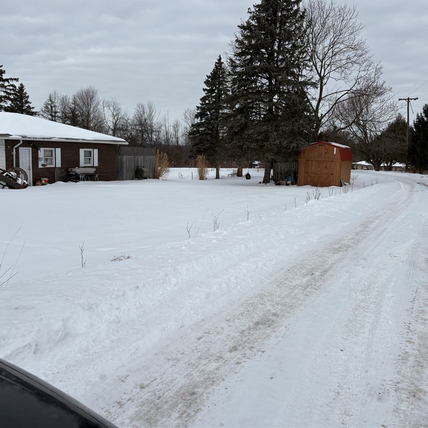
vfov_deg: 52.5
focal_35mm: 31
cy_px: 212
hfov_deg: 52.5
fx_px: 434
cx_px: 221
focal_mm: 5.96
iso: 50
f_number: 1.6
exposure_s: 1/6329
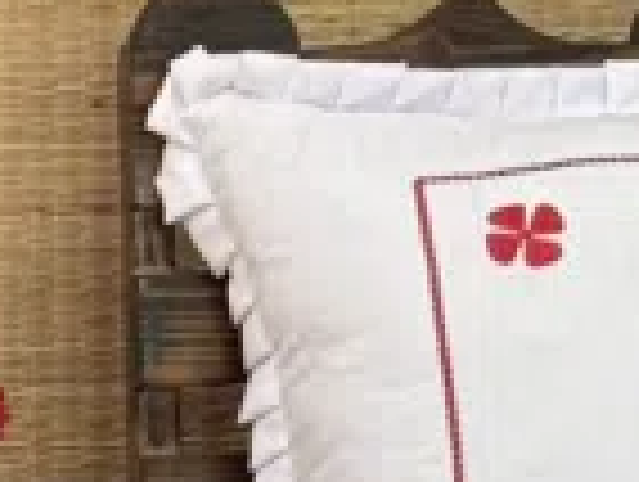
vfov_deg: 6.8
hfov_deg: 9.1
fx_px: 3994
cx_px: 508
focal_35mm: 216
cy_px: -351
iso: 50
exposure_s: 1/220
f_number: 1.78
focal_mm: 6.76
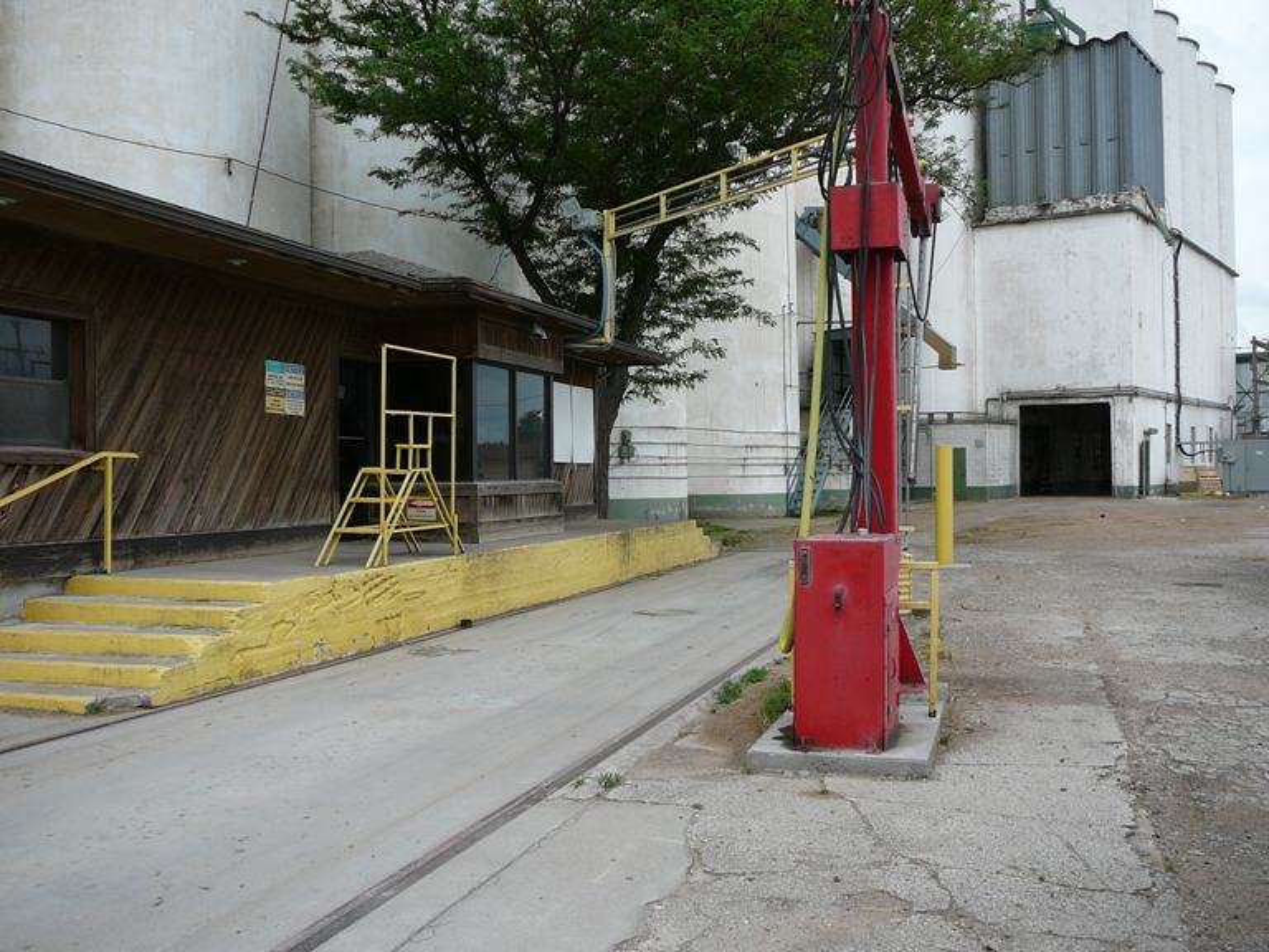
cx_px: 634
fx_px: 1283
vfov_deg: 40.7
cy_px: 476
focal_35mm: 35
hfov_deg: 52.6
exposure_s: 1/640
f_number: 2.8
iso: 80
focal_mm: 5.2
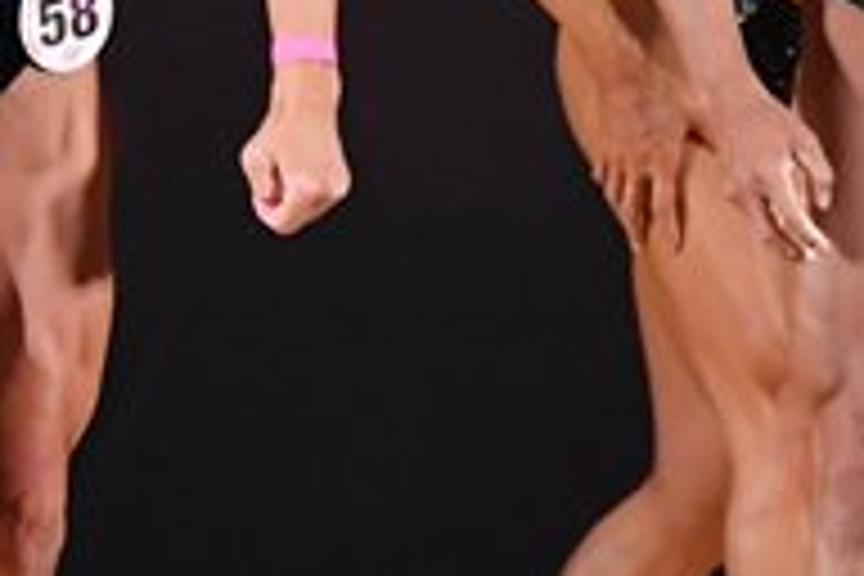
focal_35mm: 877
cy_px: 104
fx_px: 21046
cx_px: 403
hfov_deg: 2.4
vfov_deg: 1.6
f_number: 5.6
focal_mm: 145
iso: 3200
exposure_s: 1/400
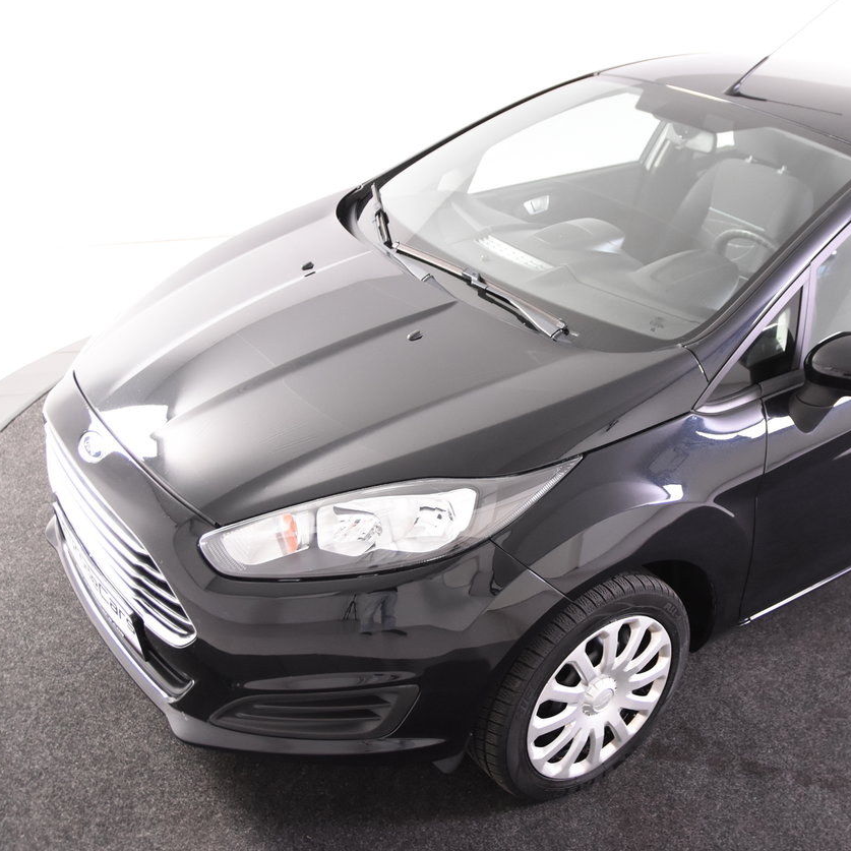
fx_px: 1085
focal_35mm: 39
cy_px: 422
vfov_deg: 42.8
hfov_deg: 42.2
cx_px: 576
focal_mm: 20
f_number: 3
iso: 1600
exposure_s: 1/40
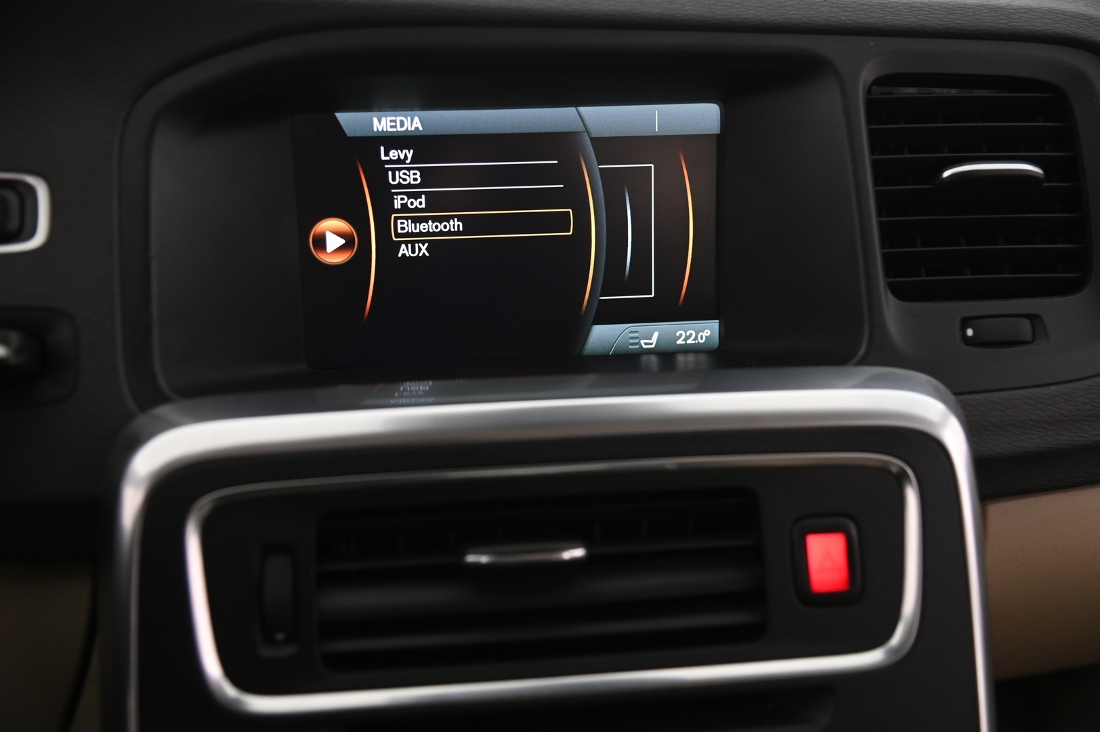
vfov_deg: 28.0
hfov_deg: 41.1
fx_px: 1465
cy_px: 366
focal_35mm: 48
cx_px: 550
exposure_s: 1/25
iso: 2000
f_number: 4
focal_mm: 48
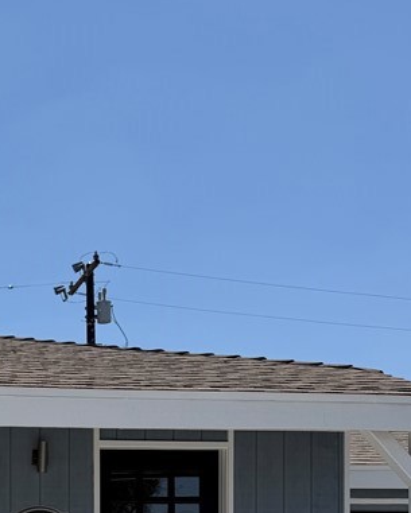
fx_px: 958
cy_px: 574
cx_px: -12
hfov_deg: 23.1
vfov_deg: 27.3
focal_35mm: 63
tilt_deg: +0.9
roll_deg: +0.9
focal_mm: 6.76
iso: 80
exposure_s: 1/8130
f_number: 1.78
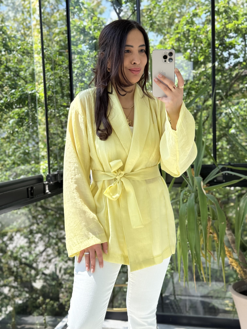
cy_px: 164
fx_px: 457
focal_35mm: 48
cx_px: 124
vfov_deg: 39.7
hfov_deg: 30.3
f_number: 1.78
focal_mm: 6.76
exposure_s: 1/570
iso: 80
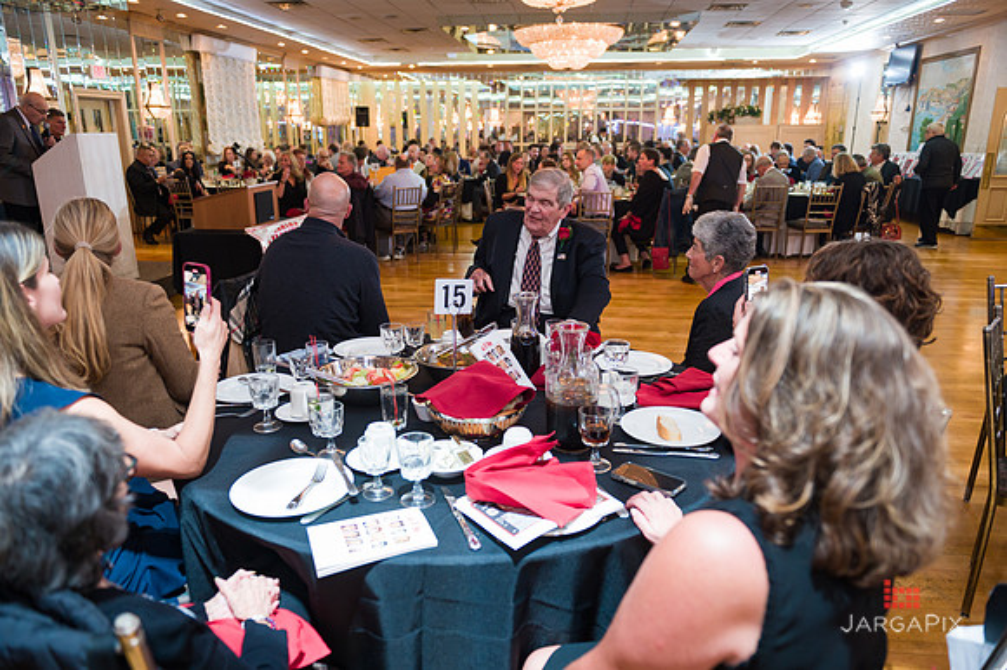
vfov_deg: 52.3
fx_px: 683
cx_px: 504
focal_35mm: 24
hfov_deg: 72.8
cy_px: 335
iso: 1000
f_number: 3.2
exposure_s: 1/200
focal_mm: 24
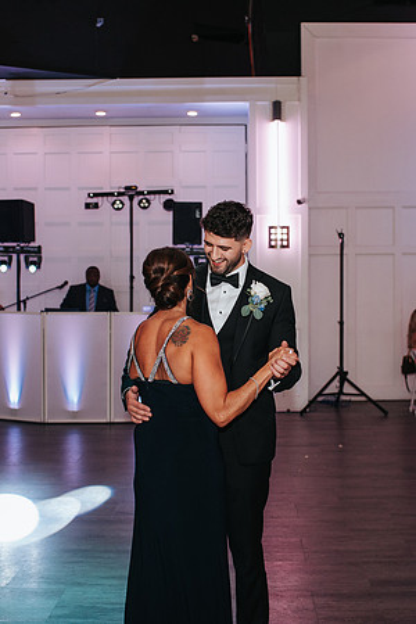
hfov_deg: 25.6
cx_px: 225
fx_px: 914
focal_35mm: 53
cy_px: 312
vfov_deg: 37.7
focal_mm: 35
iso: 1000
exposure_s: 1/200
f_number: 2.8
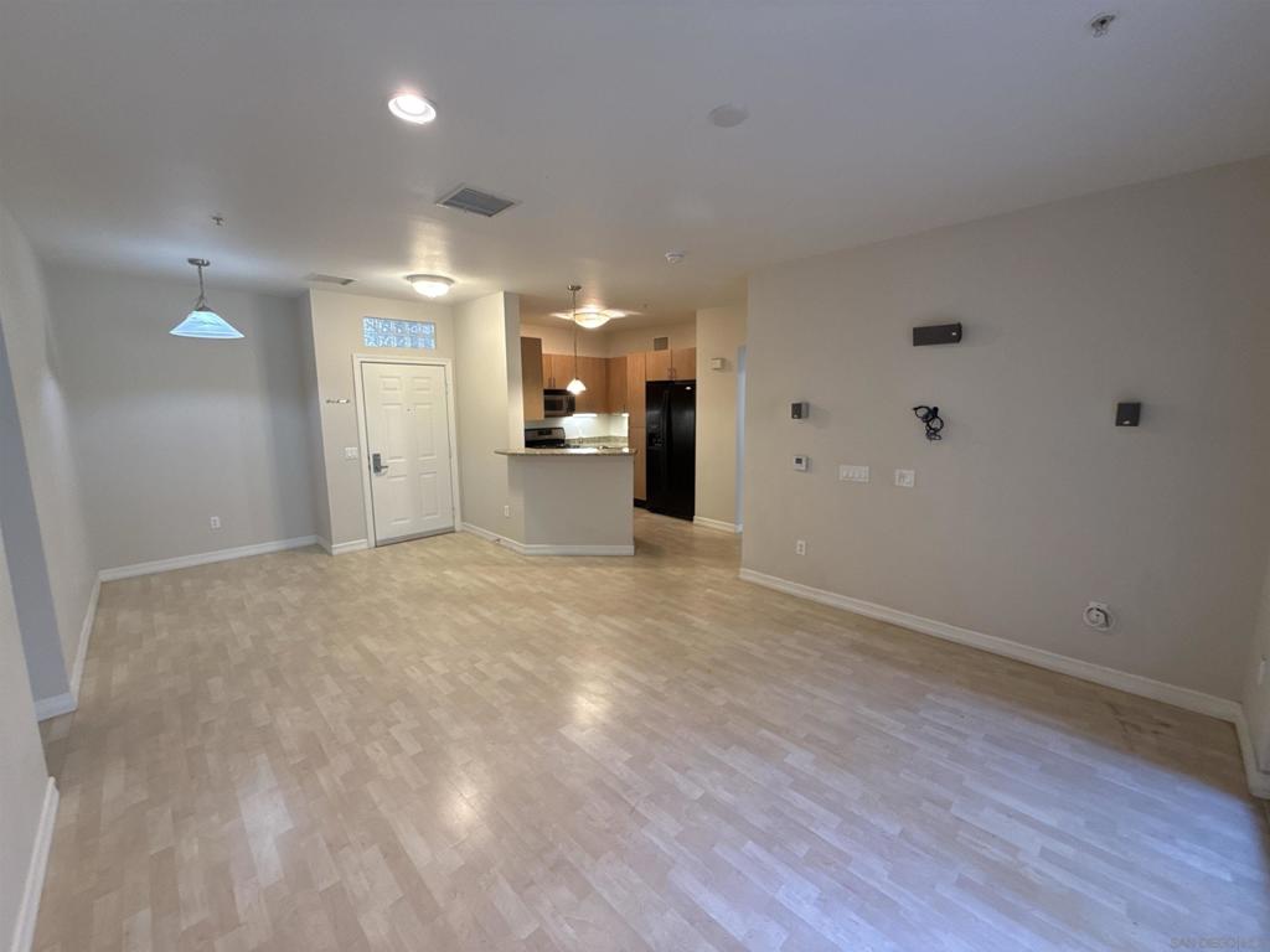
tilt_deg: -7.5
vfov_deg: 85.7
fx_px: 514
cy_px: 476
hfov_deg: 102.1
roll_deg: +0.8
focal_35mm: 14
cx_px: 635
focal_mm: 2.22
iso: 100
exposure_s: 1/30
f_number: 2.2
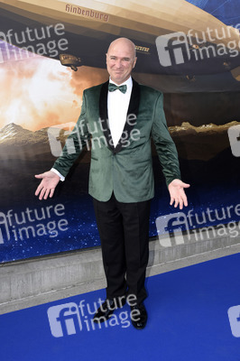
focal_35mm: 28
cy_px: 180
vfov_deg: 65.5
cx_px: 120
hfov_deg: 46.3
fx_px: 280
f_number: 8
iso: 800
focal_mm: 28
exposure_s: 1/160
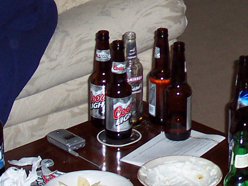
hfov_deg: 11.6
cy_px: -34
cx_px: 277
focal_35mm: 168
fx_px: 1204
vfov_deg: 8.7
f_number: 3.4
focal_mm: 8.6
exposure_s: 1/60
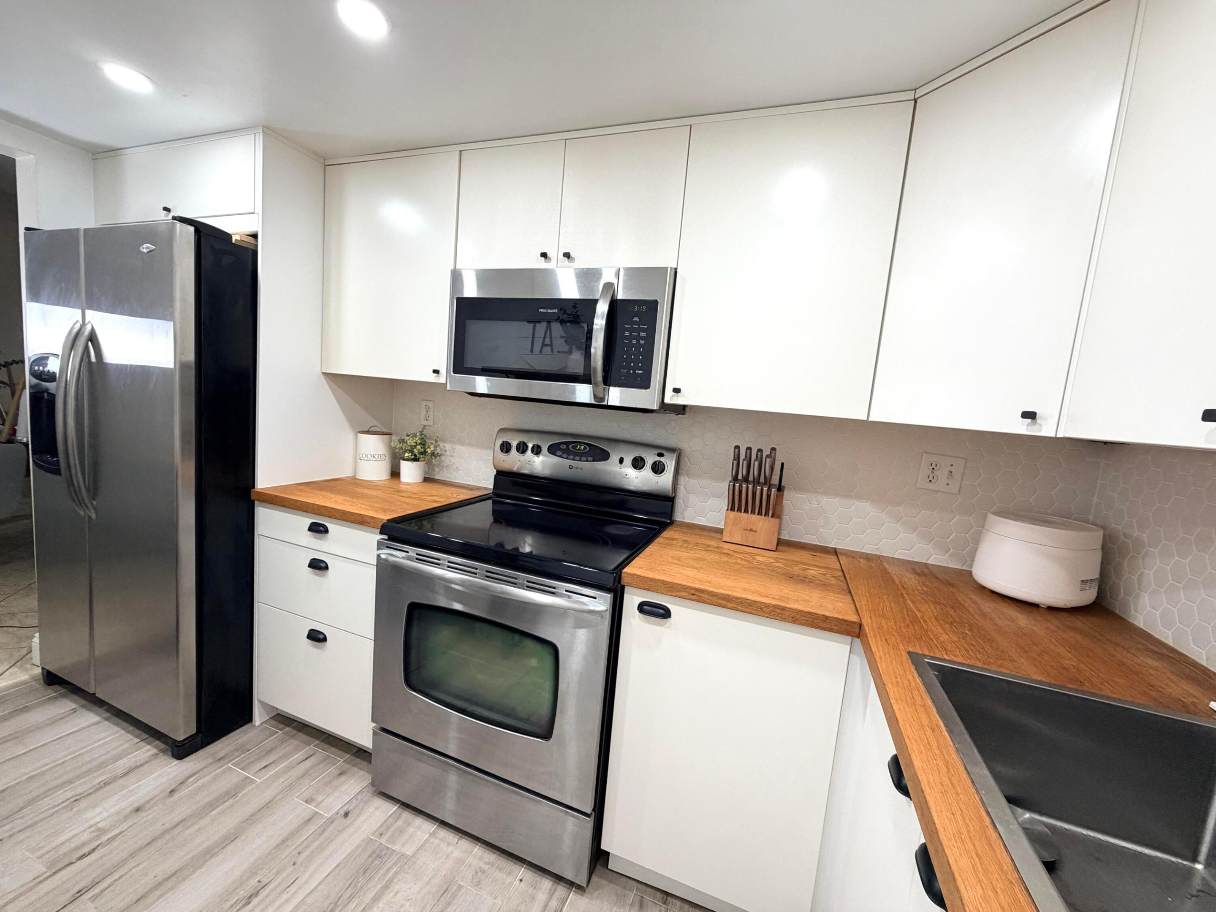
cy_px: 456
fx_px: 492
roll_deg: -5.0
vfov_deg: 85.7
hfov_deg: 102.1
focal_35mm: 14
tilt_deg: -7.1
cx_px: 608
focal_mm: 2.22
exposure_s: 1/120
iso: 250
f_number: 2.2
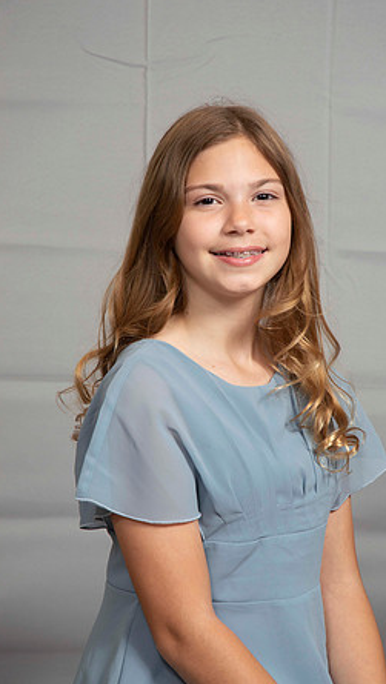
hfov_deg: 10.9
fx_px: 2016
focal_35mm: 111
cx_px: 224
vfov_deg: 19.3
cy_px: 341
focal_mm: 70
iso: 100
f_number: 6.3
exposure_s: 1/60
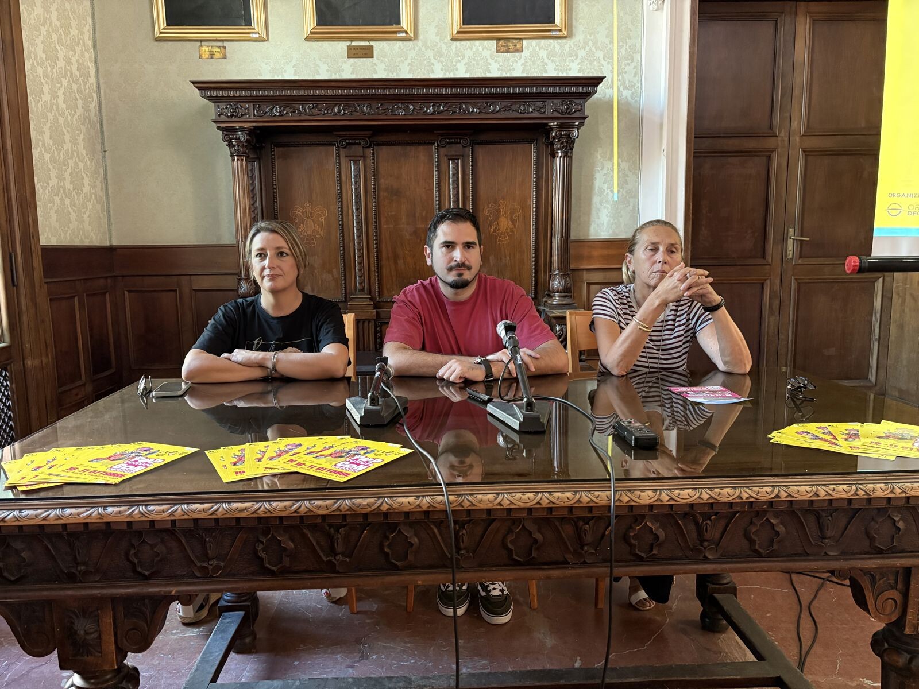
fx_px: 690
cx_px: 460
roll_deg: +1.6
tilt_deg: -6.9
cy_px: 344
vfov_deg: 53.1
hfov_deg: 67.3
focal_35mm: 26
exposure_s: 1/60
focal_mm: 5.96
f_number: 1.6
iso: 500
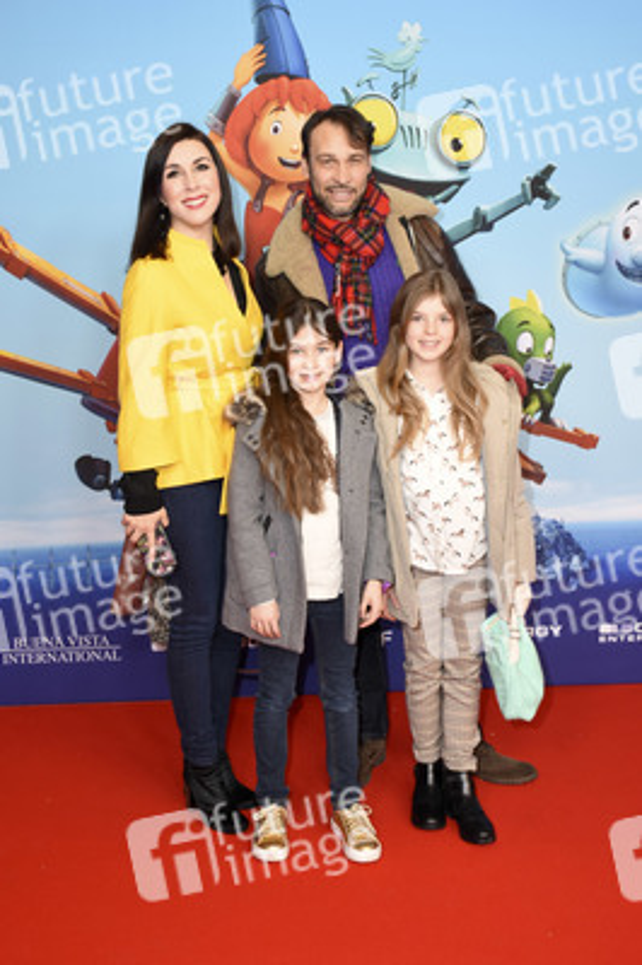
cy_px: 482
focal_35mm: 39
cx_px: 321
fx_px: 1045
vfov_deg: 49.6
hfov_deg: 34.2
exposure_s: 1/160
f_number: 4.5
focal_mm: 26
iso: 640
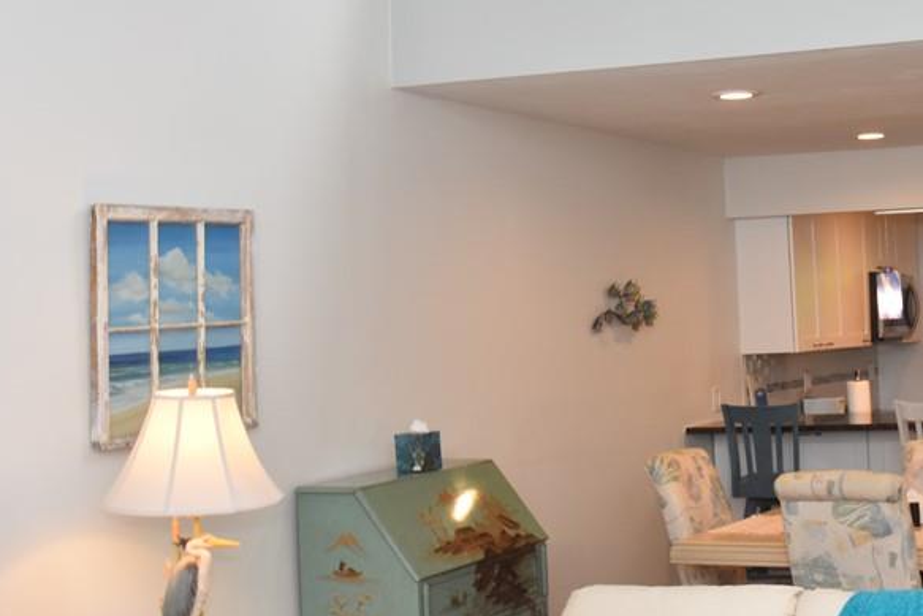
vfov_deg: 20.2
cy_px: 180
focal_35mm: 67
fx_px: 1718
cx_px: 819
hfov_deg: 28.9
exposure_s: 1/100
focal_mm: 24
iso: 800
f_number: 5
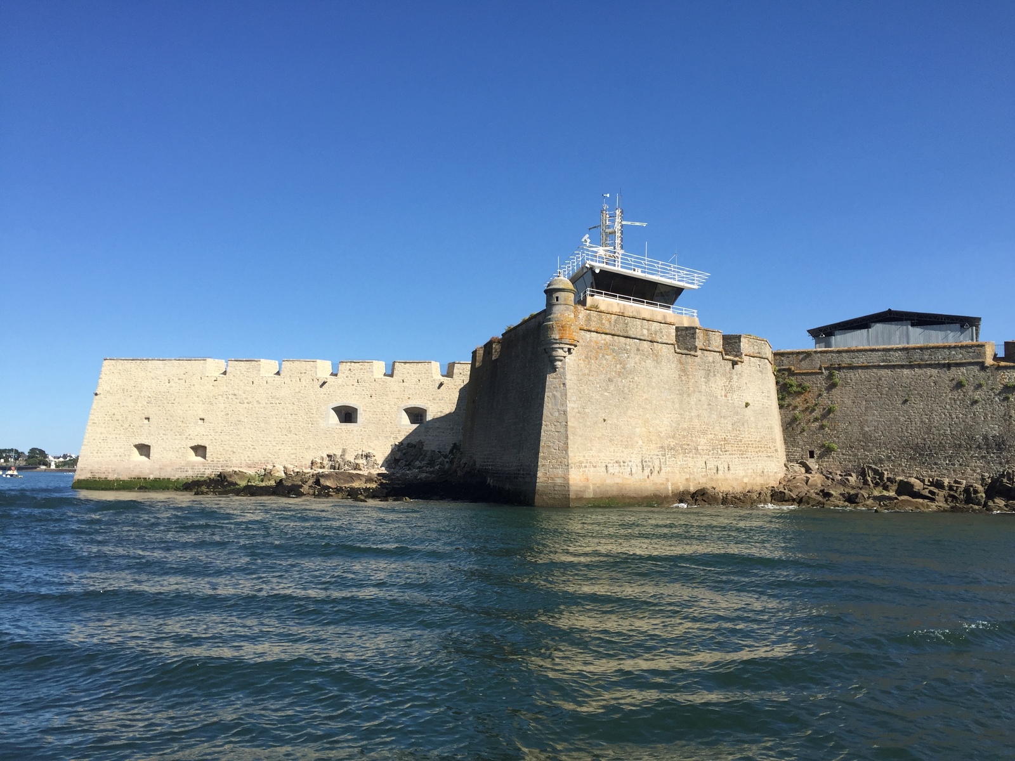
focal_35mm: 29
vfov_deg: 48.2
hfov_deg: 61.7
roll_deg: -1.9
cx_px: 508
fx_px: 850
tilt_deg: +7.4
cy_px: 380
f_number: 2.2
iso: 32
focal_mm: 4.15
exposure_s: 1/2198
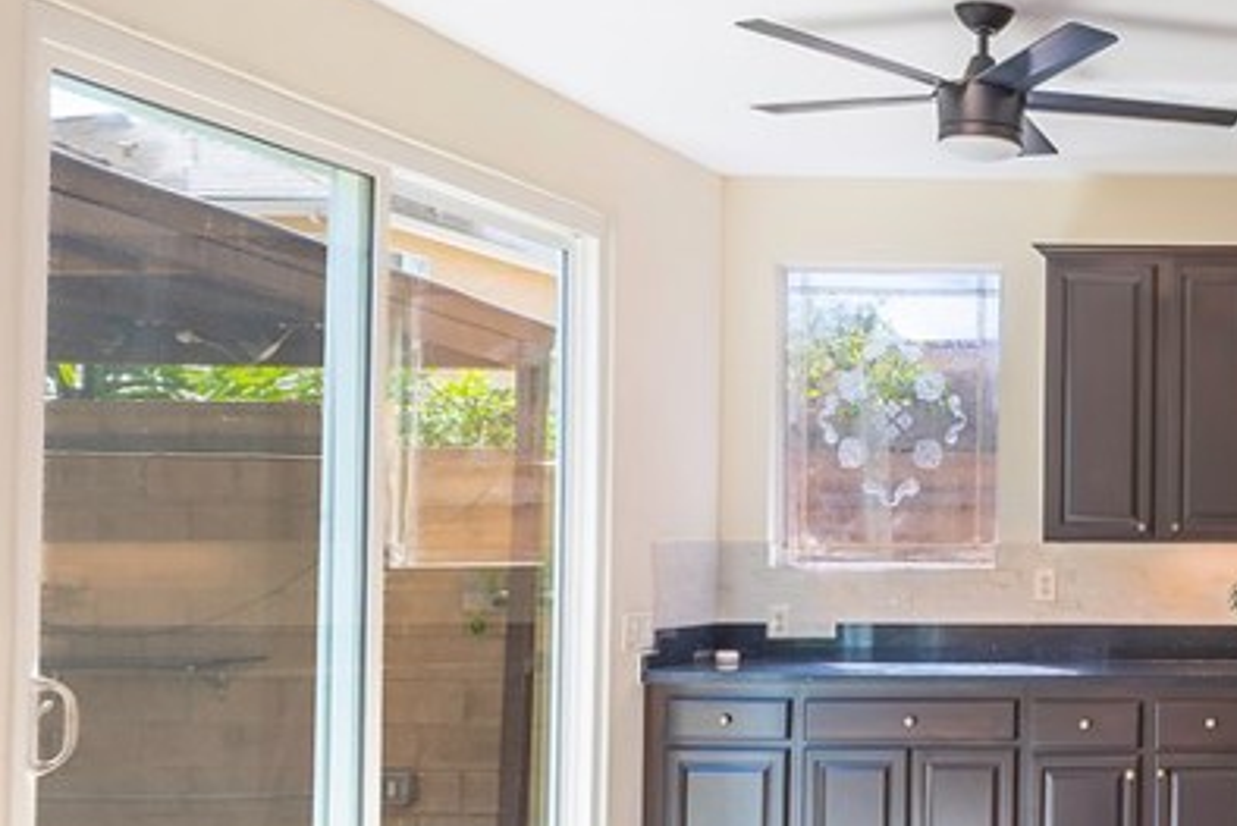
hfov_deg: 31.6
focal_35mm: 52
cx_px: 1504
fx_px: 1787
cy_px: 532
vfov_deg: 25.9
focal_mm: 20
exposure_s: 1/13
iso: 50
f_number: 22
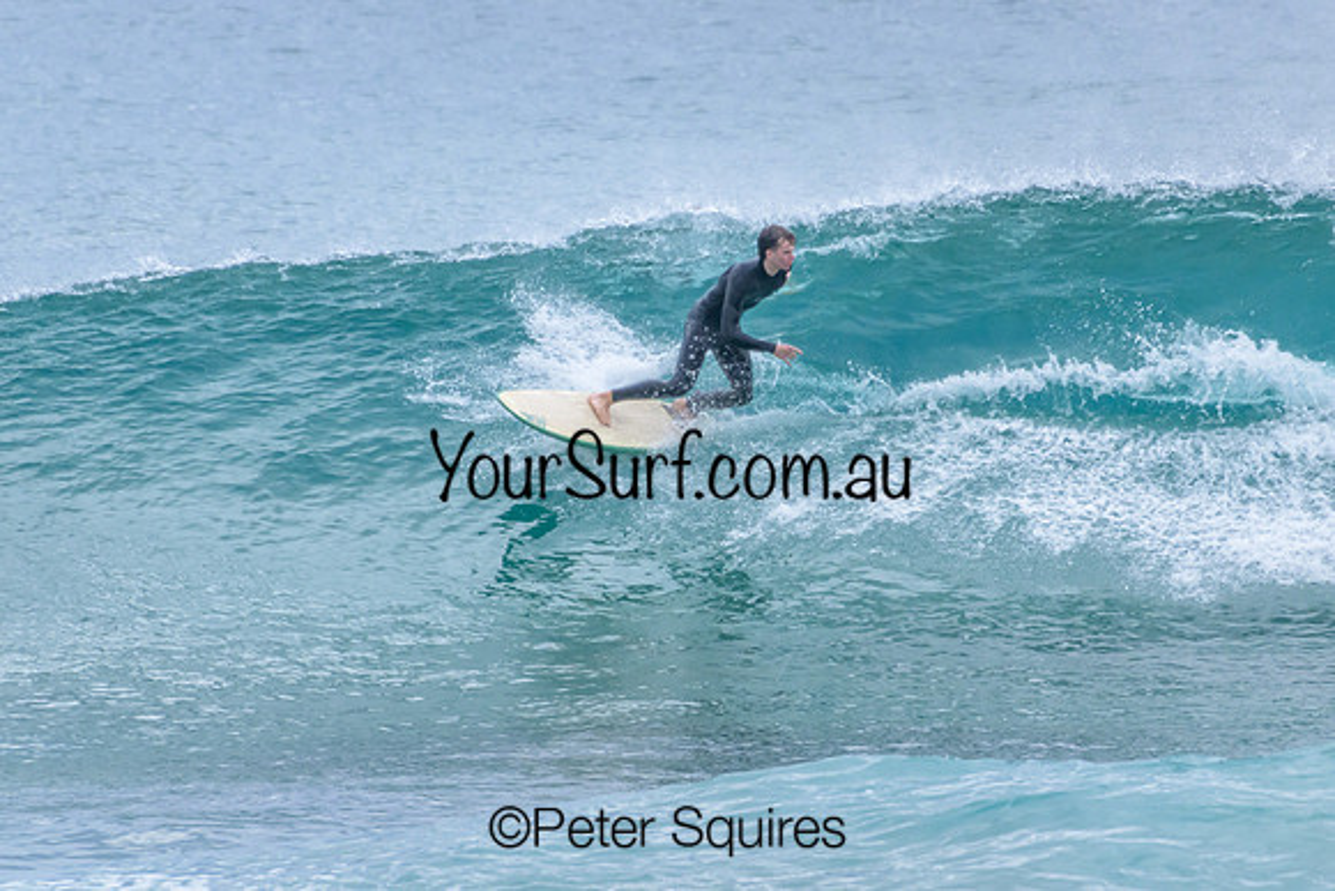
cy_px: 446
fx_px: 31527
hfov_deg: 2.4
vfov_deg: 1.6
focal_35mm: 850
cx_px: 668
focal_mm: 850
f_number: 11
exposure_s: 1/2000
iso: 2800
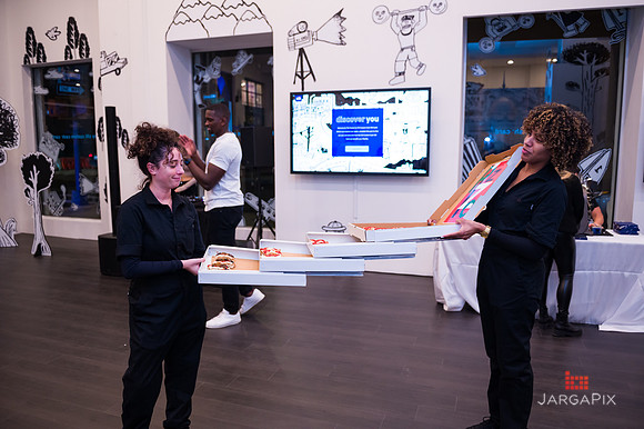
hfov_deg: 67.4
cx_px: 322
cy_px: 214
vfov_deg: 47.9
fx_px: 483
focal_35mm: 27
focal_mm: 27
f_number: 3.2
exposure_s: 1/200
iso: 1600
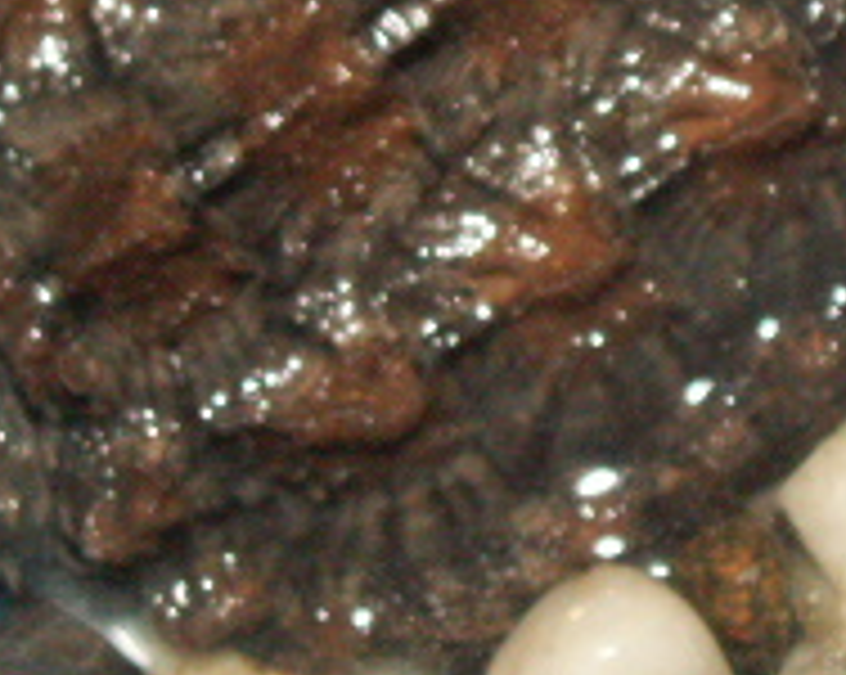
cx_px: 680
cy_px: -166
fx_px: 5153
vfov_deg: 7.4
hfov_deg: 9.4
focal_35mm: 206
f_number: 3.5
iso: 160
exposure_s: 1/40
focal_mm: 10.28
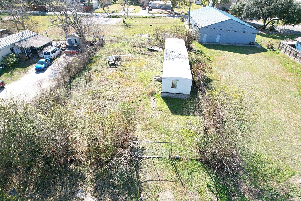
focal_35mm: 22
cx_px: 150
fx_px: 184
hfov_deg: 78.6
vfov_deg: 57.2
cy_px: 100
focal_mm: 8.38
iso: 100
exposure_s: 1/400
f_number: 2.8
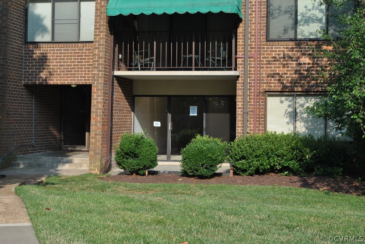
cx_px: 182
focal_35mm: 60
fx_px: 609
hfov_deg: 33.4
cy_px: 122
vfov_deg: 22.7
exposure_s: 1/200
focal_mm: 40
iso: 100
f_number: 7.1
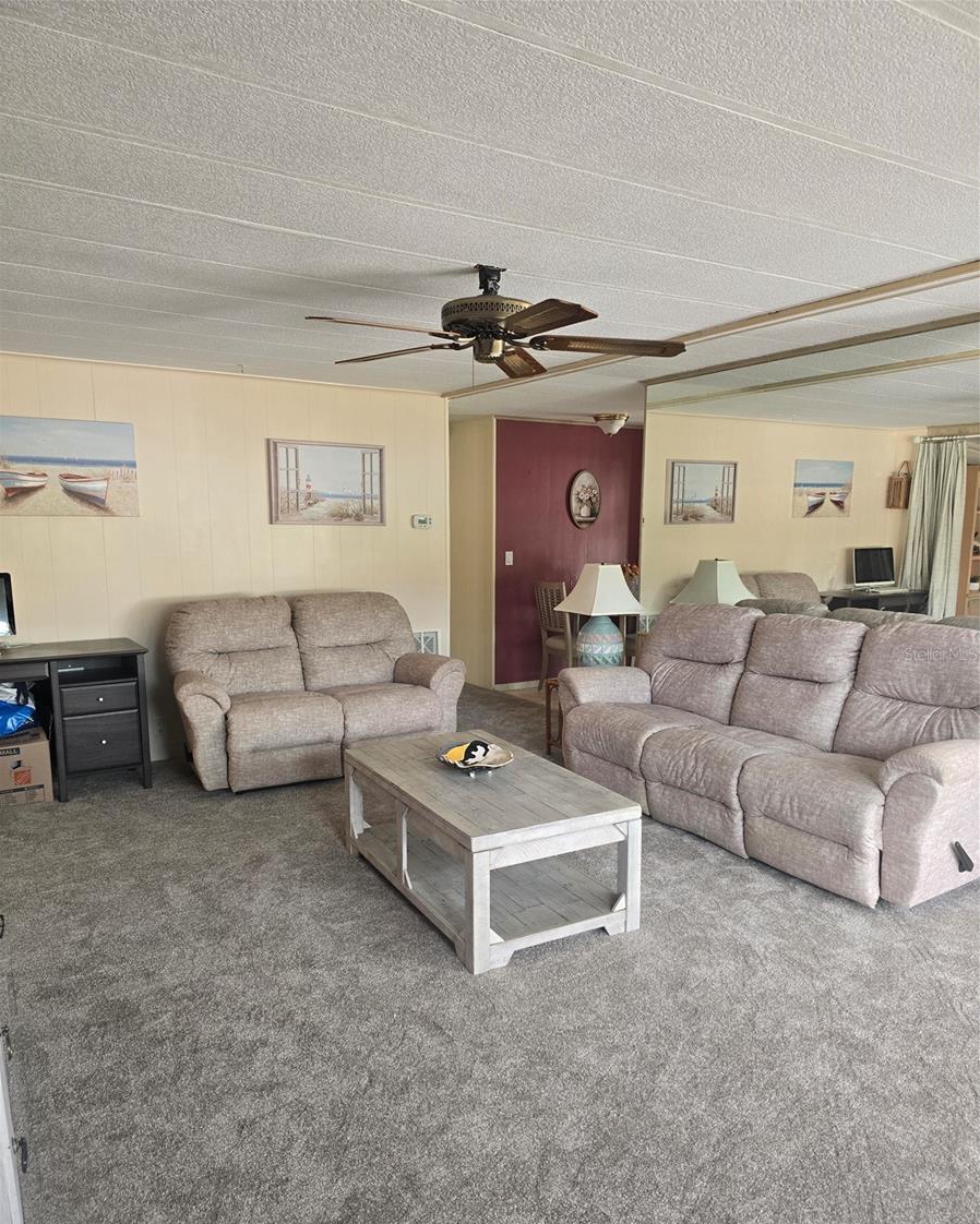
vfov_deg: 70.2
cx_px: 490
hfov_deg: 58.8
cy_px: 653
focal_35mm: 24
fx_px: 870
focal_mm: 6.3
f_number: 1.7
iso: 250
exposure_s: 1/180
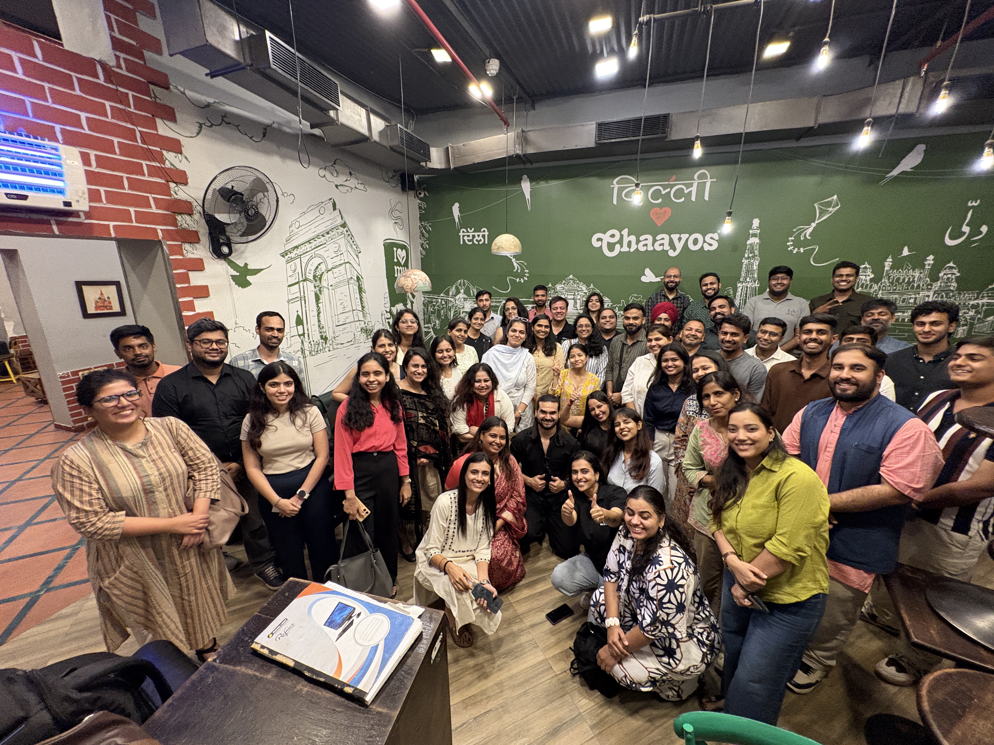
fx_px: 402
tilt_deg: -14.8
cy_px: 372
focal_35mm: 14
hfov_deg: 102.1
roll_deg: +0.3
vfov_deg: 85.7
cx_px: 497
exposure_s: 1/50
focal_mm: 2.22
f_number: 2.2
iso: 640
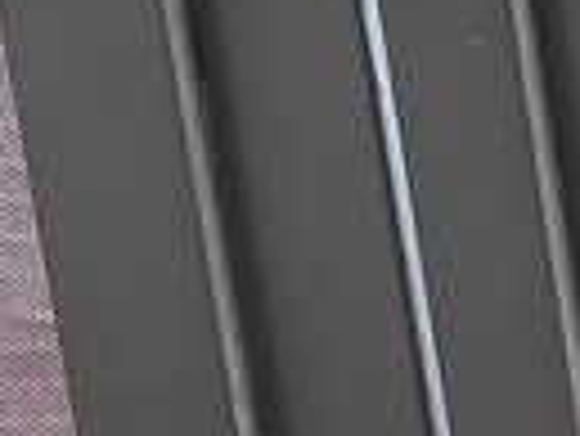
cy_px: 1196
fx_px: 3052
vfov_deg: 7.4
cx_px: 1825
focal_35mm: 182
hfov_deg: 8.7
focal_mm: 2.69
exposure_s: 1/60
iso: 125
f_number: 1.9
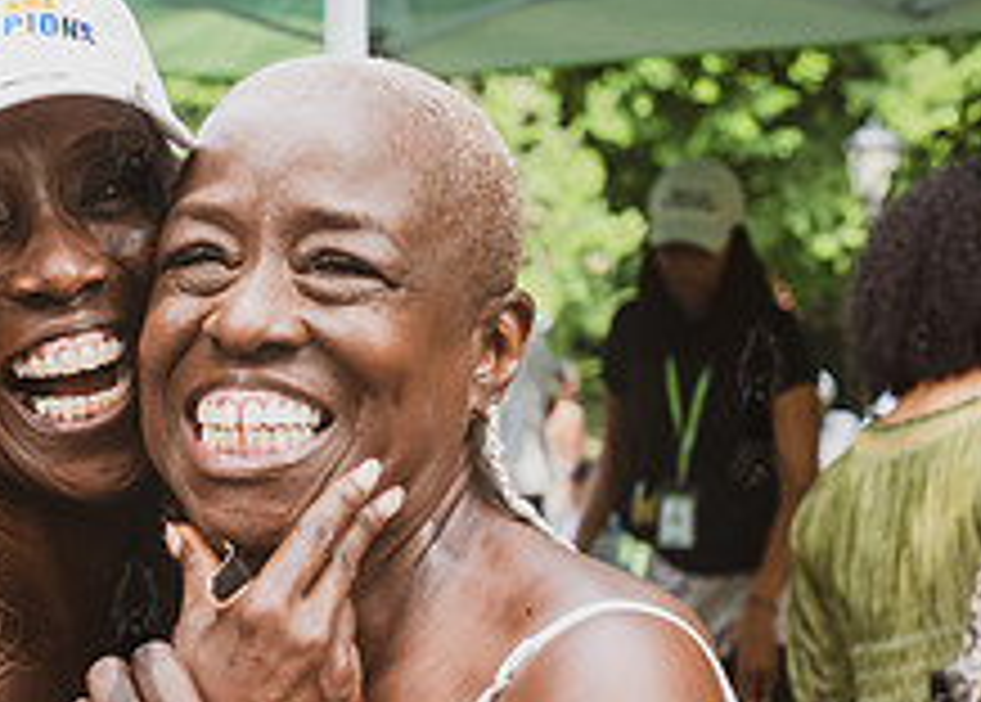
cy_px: 483
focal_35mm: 151
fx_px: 4210
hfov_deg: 13.3
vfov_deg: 9.5
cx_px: 257
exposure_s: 1/320
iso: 640
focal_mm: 43
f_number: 4.5
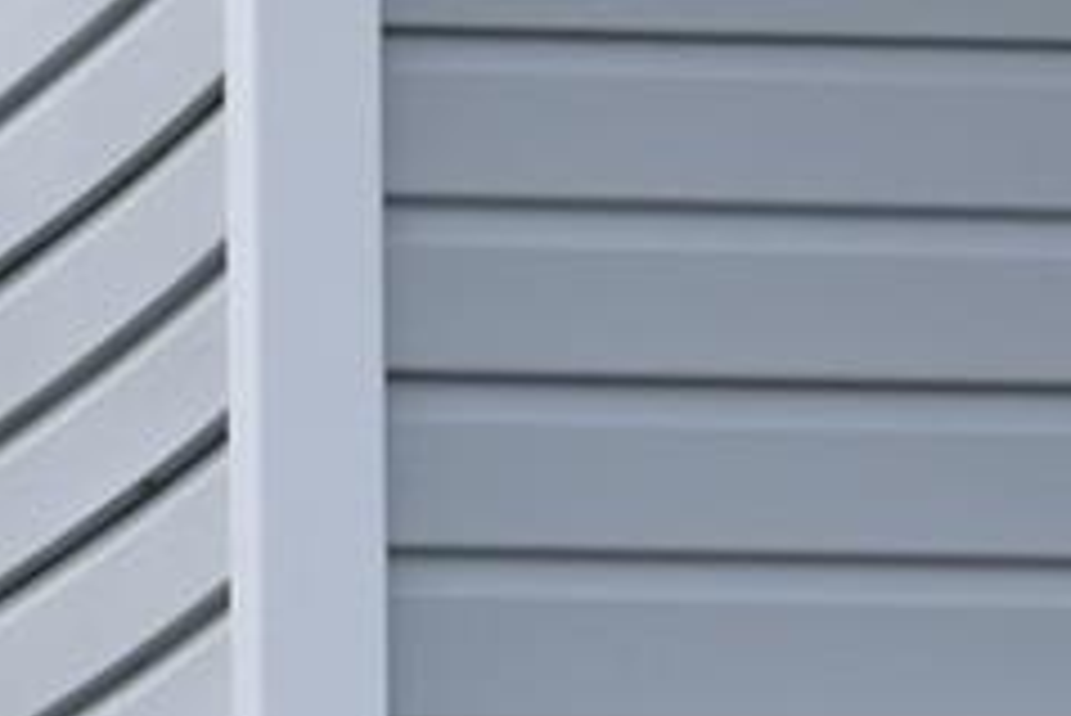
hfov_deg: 4.4
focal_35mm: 464
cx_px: -796
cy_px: 1891
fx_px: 13812
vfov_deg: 2.9
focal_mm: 46
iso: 200
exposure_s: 1/320
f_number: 9
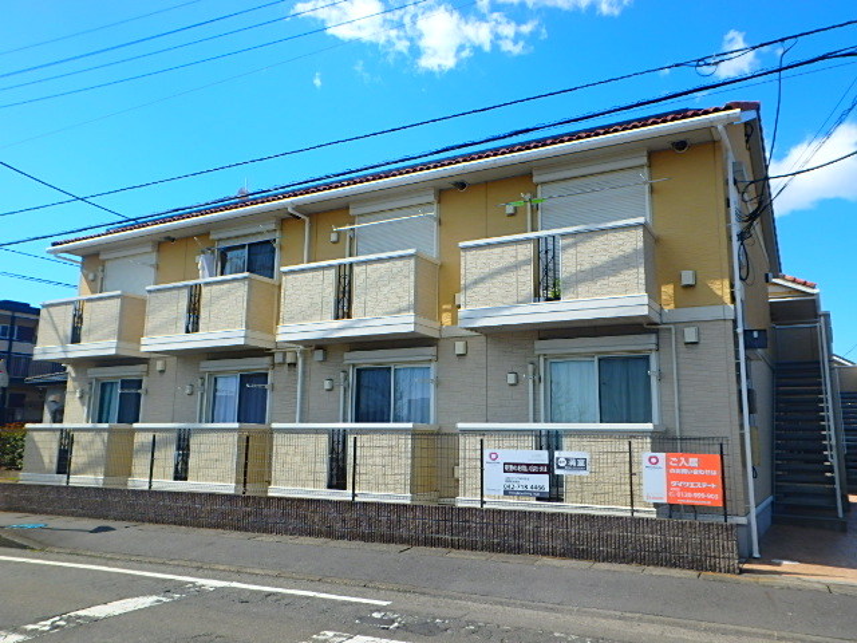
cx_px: 428
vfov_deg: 49.7
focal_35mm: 28
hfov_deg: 63.4
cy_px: 322
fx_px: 693
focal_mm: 5
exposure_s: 1/640
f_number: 4.4
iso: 125
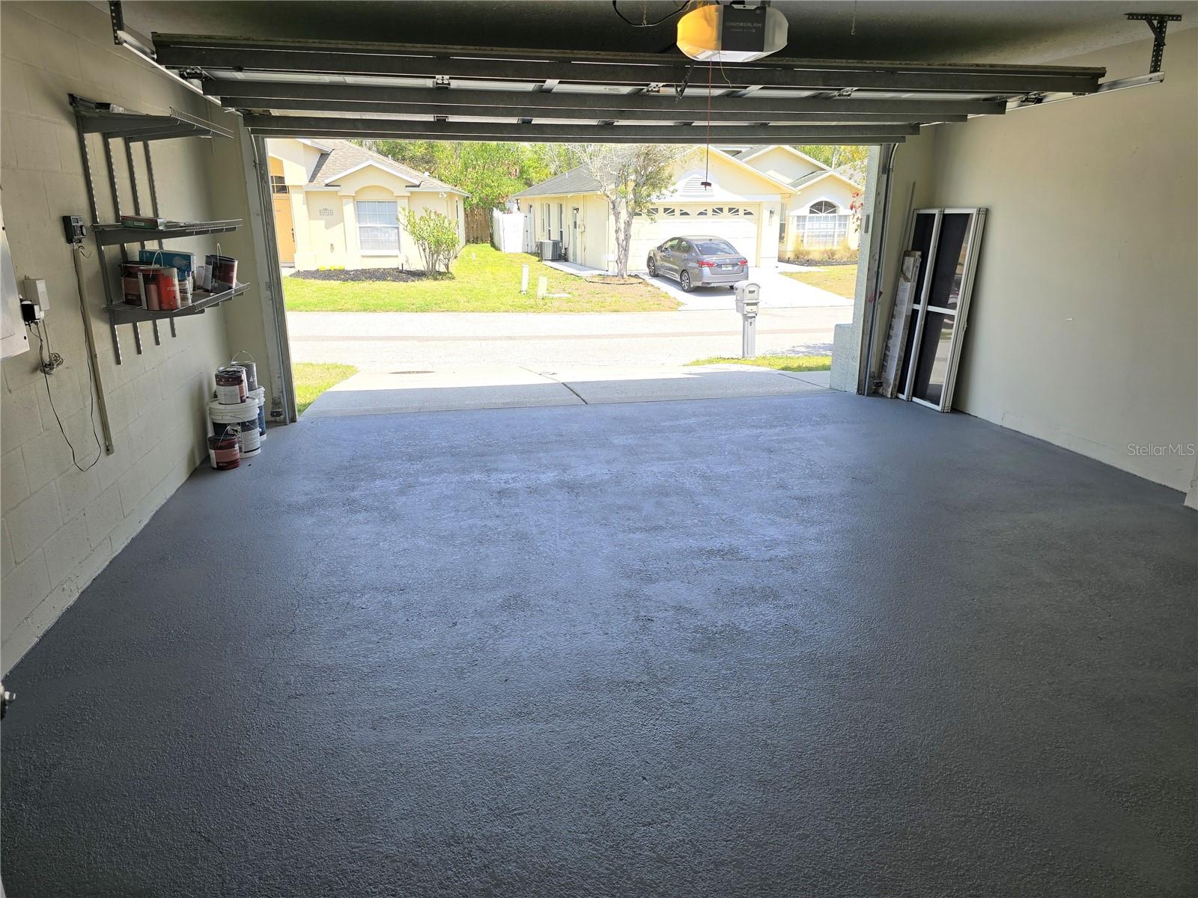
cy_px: 449
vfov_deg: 58.9
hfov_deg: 73.9
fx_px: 796
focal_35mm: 23
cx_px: 599
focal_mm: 6.3
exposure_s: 1/408
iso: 12
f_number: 1.7
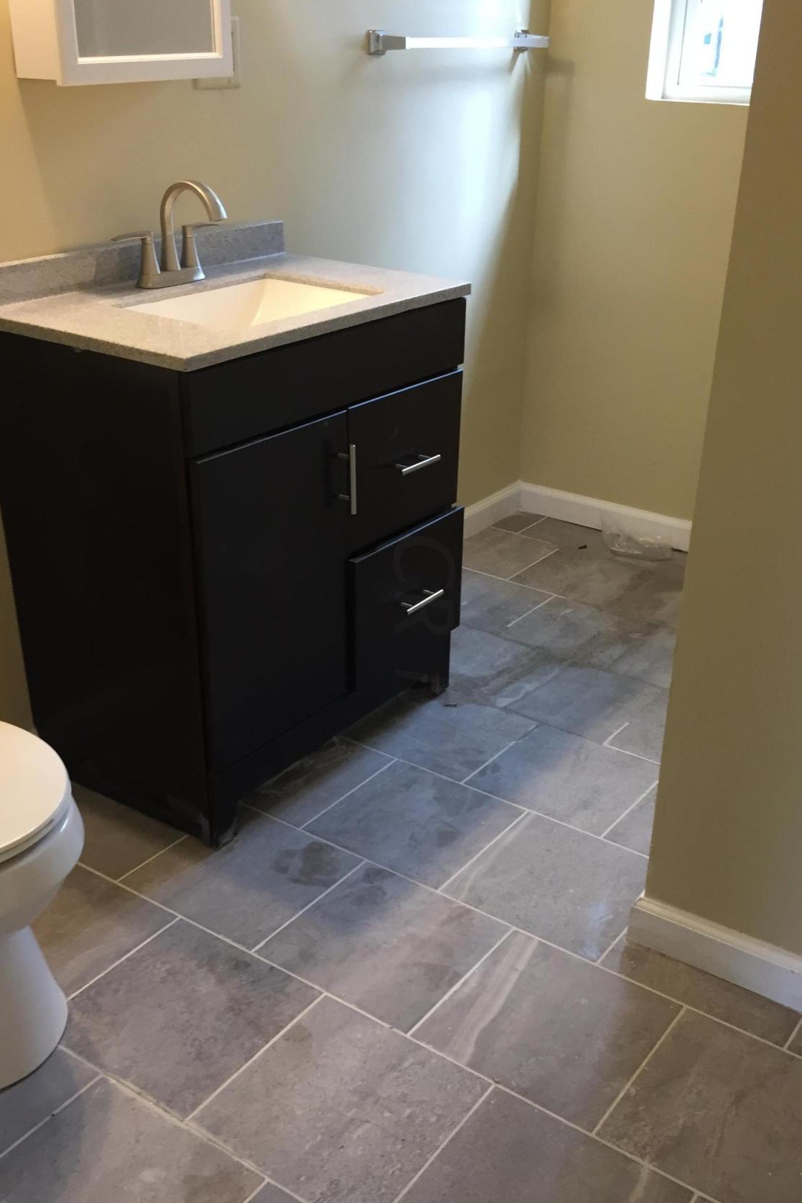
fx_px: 1203
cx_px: 424
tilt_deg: -28.2
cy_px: 678
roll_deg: -1.0
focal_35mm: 36
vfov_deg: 53.0
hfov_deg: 36.9
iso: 80
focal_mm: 4.15
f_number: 2.2
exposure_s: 1/30
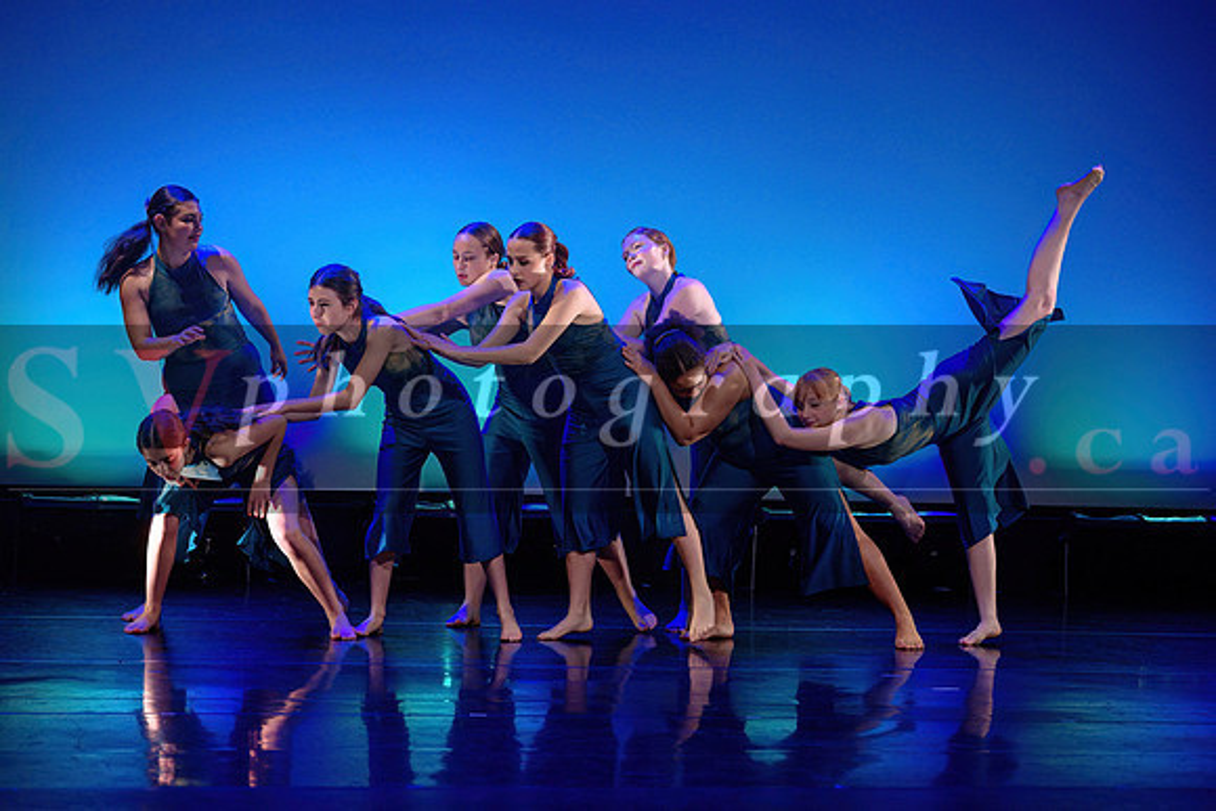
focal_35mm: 129
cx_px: 517
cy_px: 345
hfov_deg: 15.9
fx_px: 4351
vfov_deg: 10.7
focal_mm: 112
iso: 1600
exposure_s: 1/400
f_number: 2.8
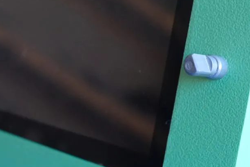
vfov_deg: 14.5
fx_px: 653
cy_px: 67
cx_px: 202
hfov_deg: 21.4
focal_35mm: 94
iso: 5000
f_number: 5
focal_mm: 32
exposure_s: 1/125
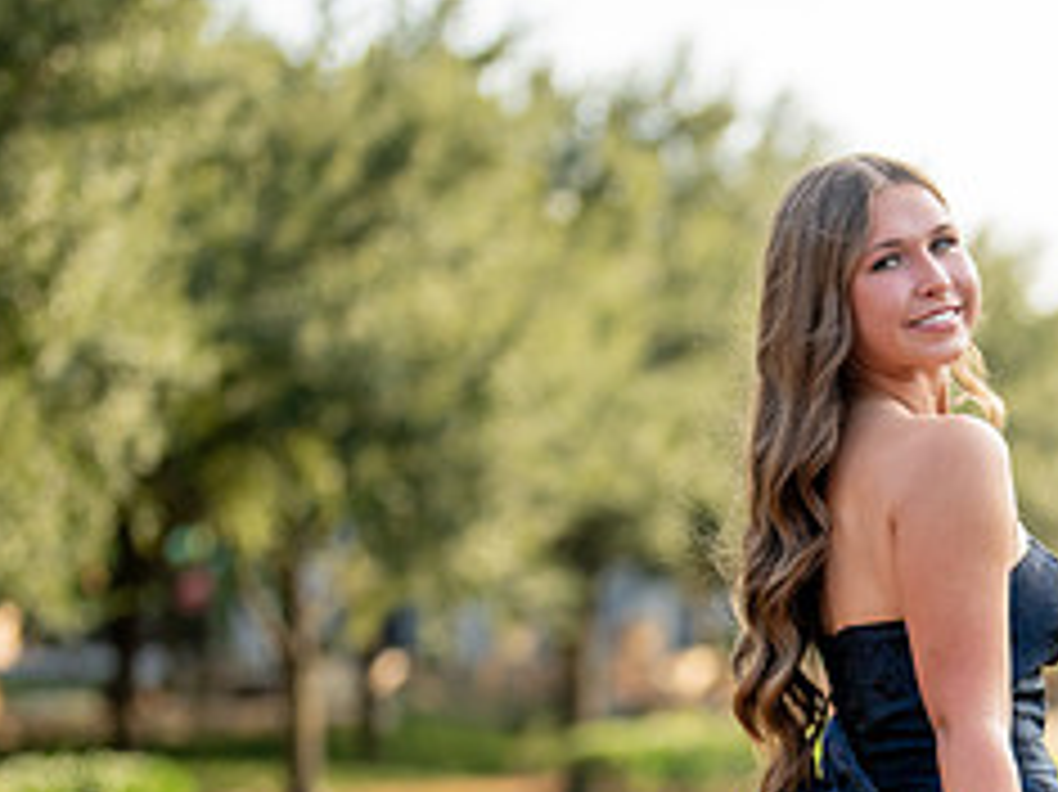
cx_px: 997
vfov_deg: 9.8
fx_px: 4552
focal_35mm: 149
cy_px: 891
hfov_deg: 13.1
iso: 200
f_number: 1.2
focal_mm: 50
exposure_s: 1/2500
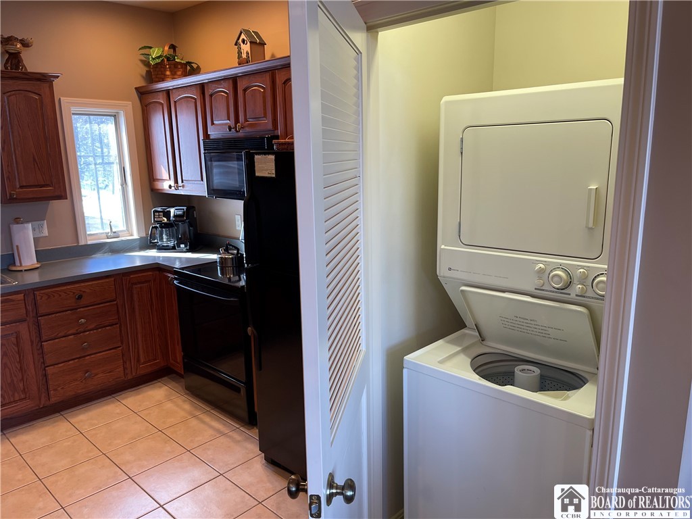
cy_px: 260
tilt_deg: -12.8
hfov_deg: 67.3
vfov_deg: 53.1
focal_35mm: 26
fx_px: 520
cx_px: 346
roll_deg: +1.2
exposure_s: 1/120
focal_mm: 5.1
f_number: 1.6
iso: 125
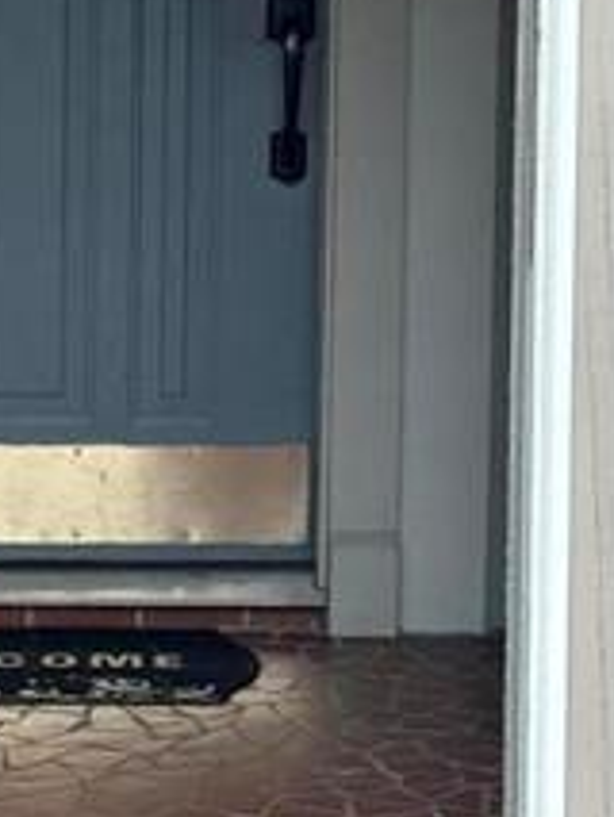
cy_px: 249
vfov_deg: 11.4
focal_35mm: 173
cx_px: 311
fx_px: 4087
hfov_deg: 8.6
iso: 100
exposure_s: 1/1751
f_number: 1.78
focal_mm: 6.86
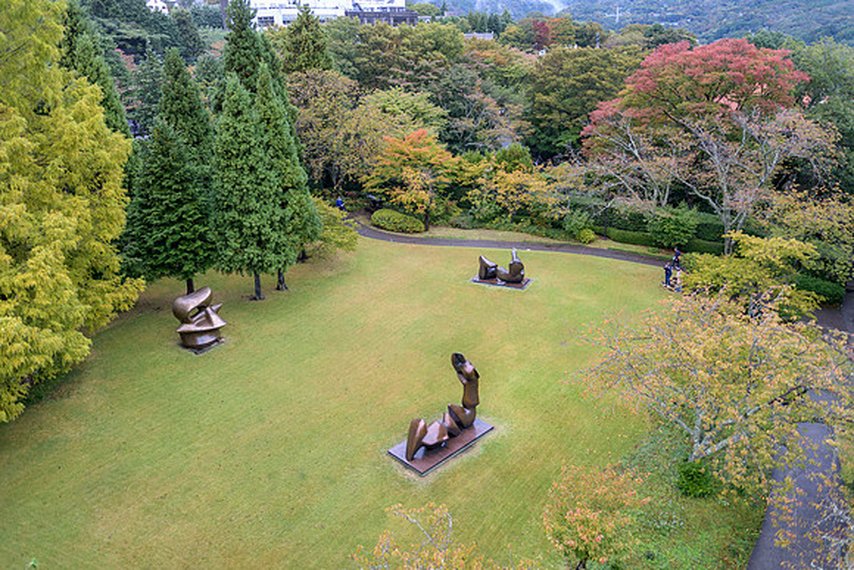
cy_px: 285
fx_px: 641
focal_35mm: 27
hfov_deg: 67.4
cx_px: 427
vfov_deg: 48.0
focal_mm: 27
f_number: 4
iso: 64
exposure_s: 1/80
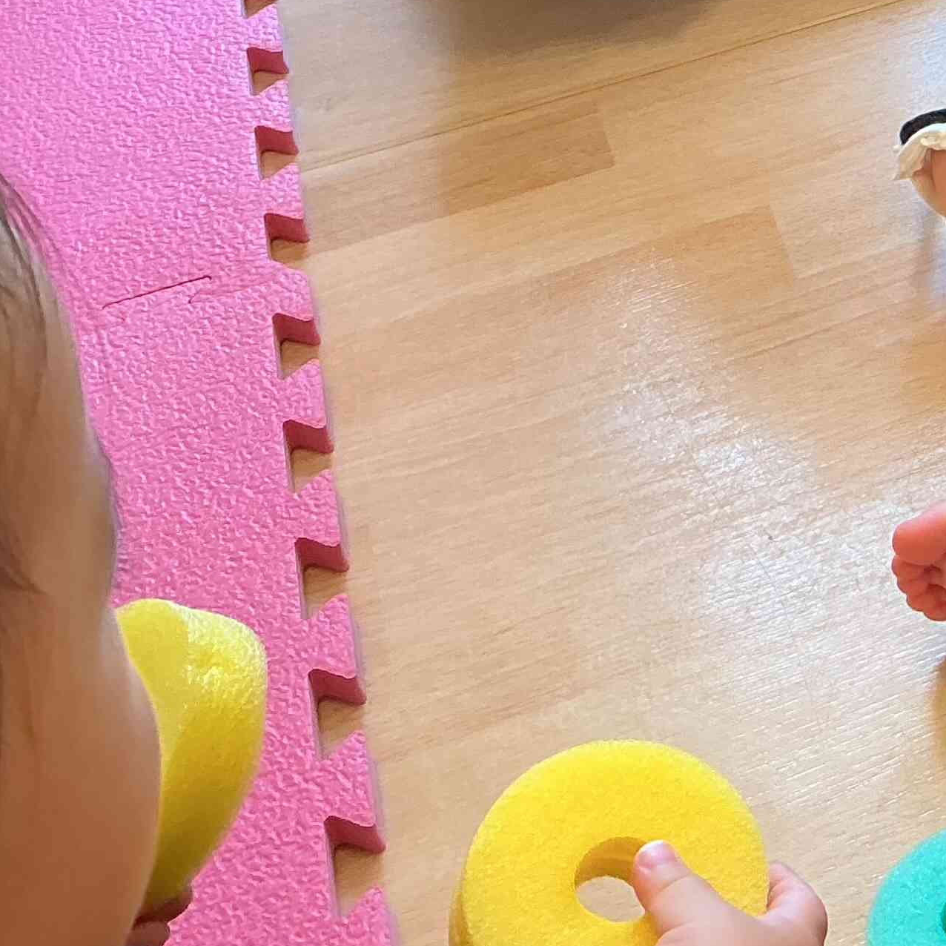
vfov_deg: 20.2
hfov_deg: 18.9
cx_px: 1410
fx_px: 2504
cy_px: -146
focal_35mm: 81
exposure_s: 1/120
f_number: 1.8
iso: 40
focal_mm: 3
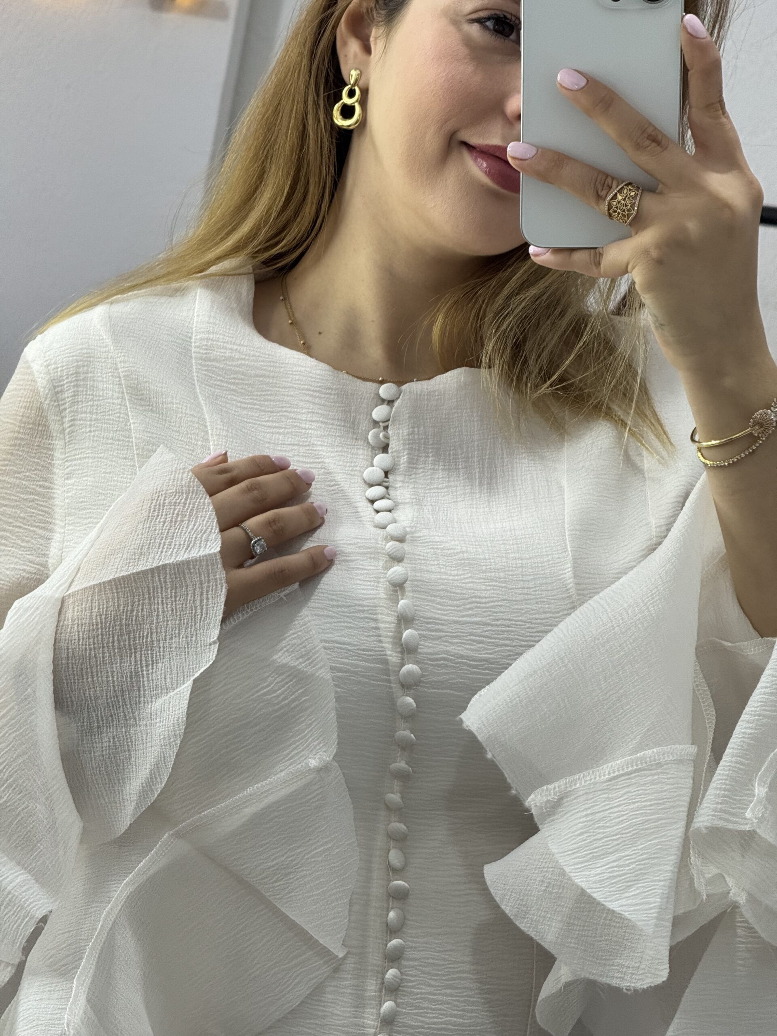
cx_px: 388
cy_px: 518
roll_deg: -9.2
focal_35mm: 120
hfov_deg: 12.3
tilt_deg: -15.7
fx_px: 3591
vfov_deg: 16.4
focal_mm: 15.66
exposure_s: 1/100
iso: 200
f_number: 2.8
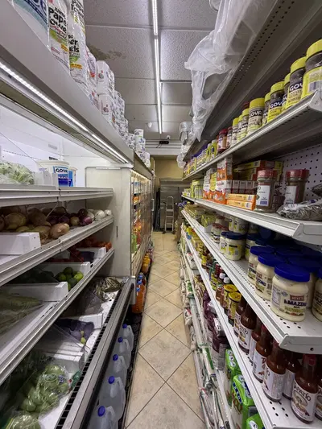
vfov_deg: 102.1
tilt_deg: -7.0
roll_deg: -0.7
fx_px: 174
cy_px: 214
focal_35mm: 14
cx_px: 161
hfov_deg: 85.7
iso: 160
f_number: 2.2
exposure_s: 1/120
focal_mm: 2.22
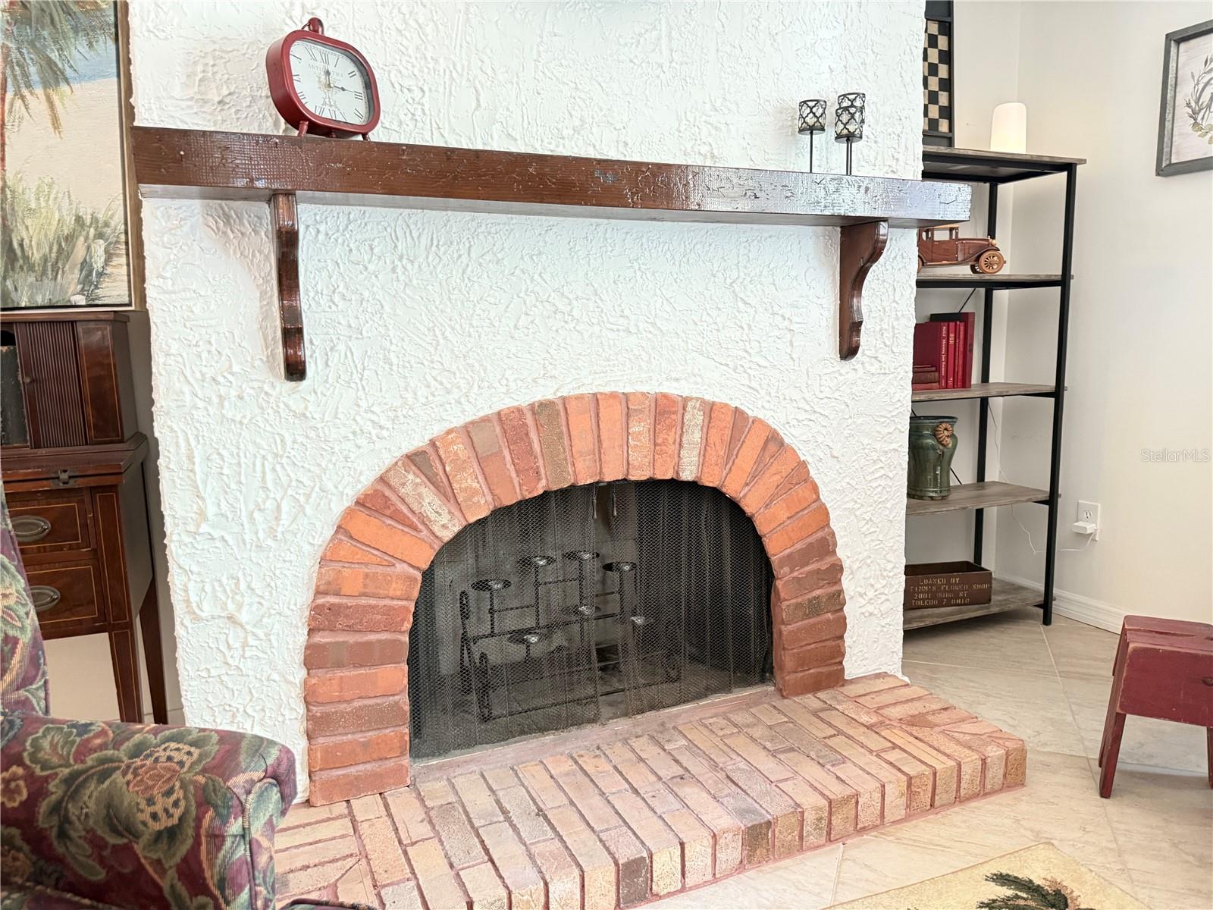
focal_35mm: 24
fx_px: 841
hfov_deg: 71.6
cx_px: 606
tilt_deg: -8.0
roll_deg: +0.7
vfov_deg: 56.8
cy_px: 455
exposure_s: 1/60
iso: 500
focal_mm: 6.76
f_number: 1.78
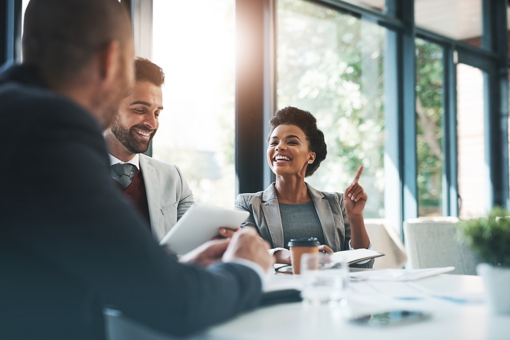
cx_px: 255
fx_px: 708
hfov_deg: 39.6
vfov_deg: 27.0
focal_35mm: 50
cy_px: 170
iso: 200
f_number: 2
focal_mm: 50
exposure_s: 1/250
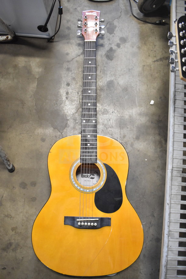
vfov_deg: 61.9
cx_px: 93
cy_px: 140
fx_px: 232
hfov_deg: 43.6
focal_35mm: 30
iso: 2000
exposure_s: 1/30
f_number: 3.5
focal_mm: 20
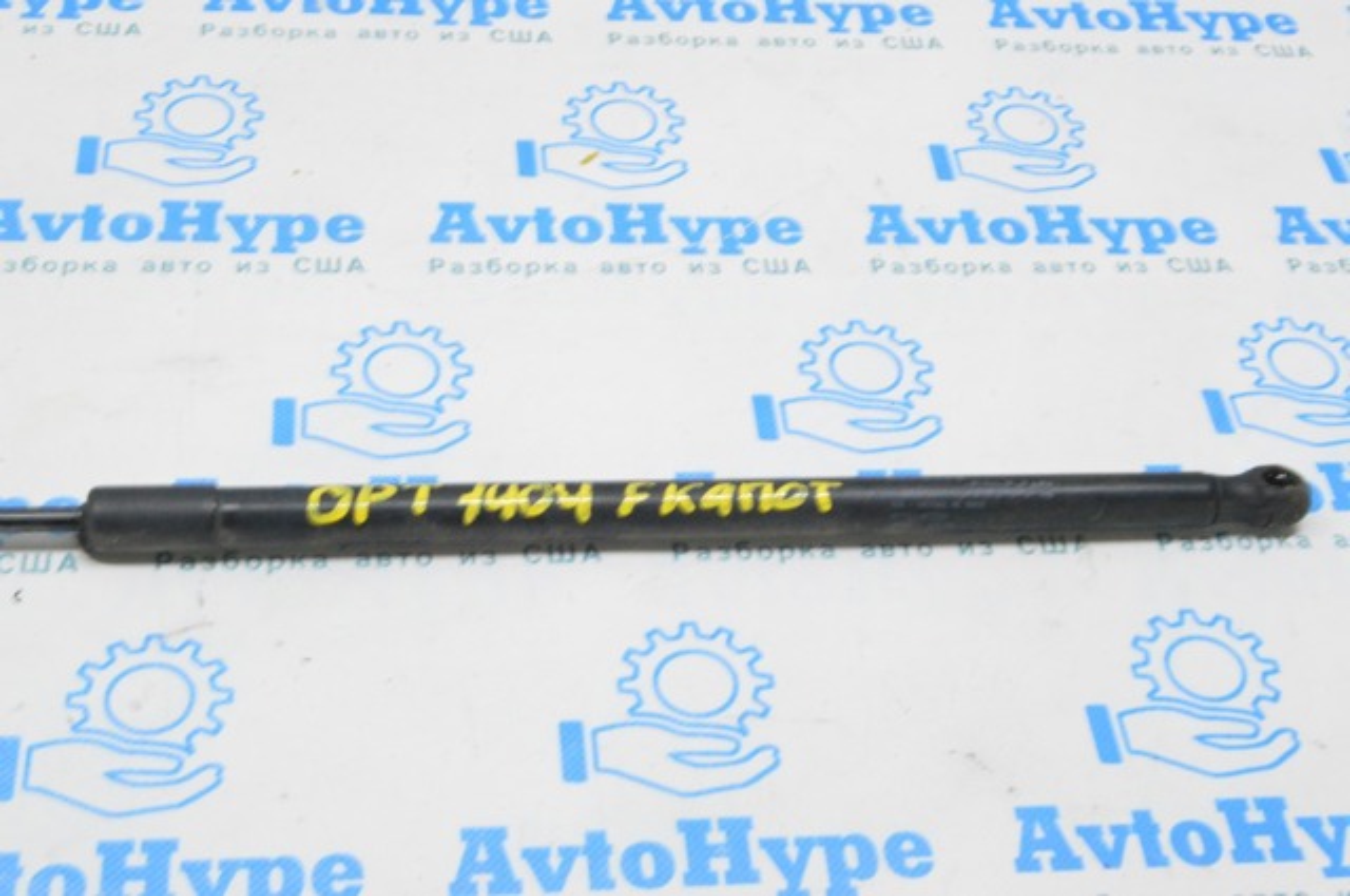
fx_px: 2135
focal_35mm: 57
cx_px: 675
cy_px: 448
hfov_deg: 35.1
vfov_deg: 23.7
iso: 6400
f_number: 20
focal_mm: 38
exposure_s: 1/15
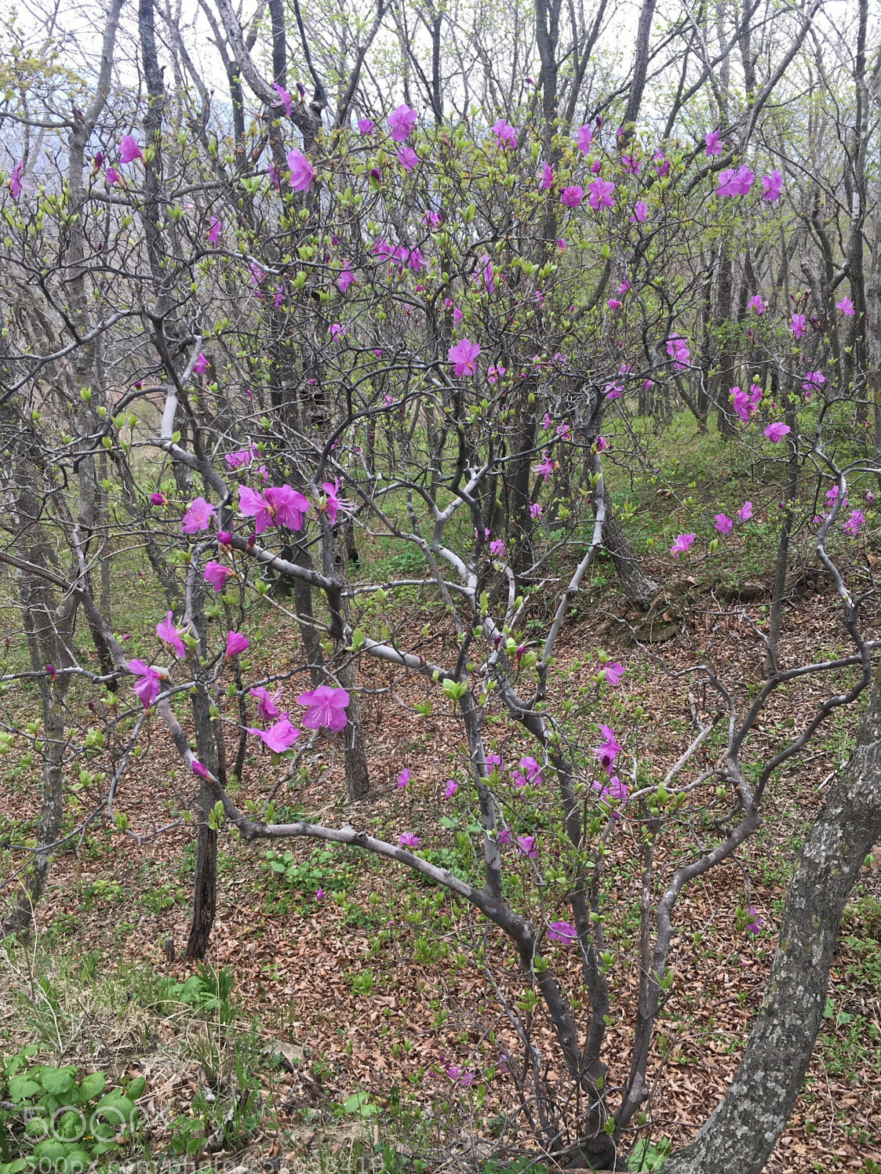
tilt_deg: -22.9
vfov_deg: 58.3
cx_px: 445
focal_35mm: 31
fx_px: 1052
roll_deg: -0.7
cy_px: 600
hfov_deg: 45.4
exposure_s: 1/100
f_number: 2.2
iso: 25
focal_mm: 4.15
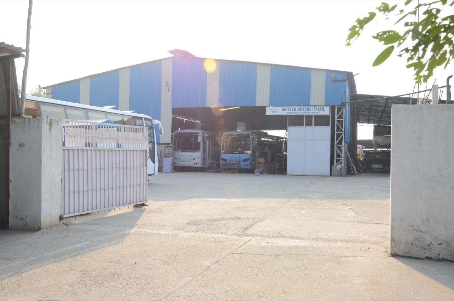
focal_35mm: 36
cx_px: 227
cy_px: 150
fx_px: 453
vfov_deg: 36.7
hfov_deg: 53.2
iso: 250
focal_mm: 24
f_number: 8
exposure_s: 1/125
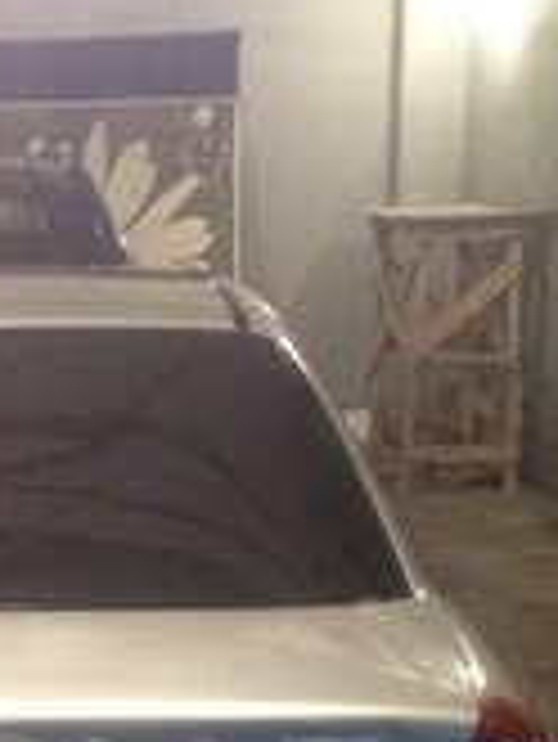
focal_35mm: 105
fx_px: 2254
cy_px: 805
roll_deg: +3.4
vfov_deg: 18.1
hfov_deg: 13.8
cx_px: -81
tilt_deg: -16.1
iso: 320
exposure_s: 1/20
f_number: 2.4
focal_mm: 4.28
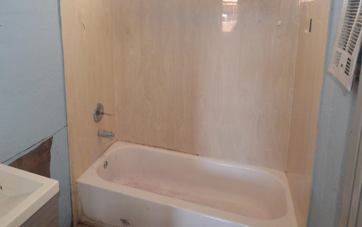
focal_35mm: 29
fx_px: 285
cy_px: 65
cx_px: 123
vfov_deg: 42.4
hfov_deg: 63.4
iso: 800
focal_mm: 11
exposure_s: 1/60
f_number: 4.2
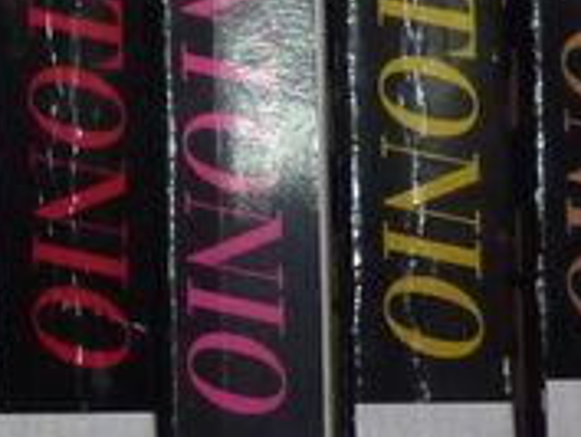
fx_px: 3225
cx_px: -525
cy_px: 286
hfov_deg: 9.7
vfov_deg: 7.7
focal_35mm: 192
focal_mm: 6.2
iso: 800
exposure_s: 1/60
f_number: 2.8
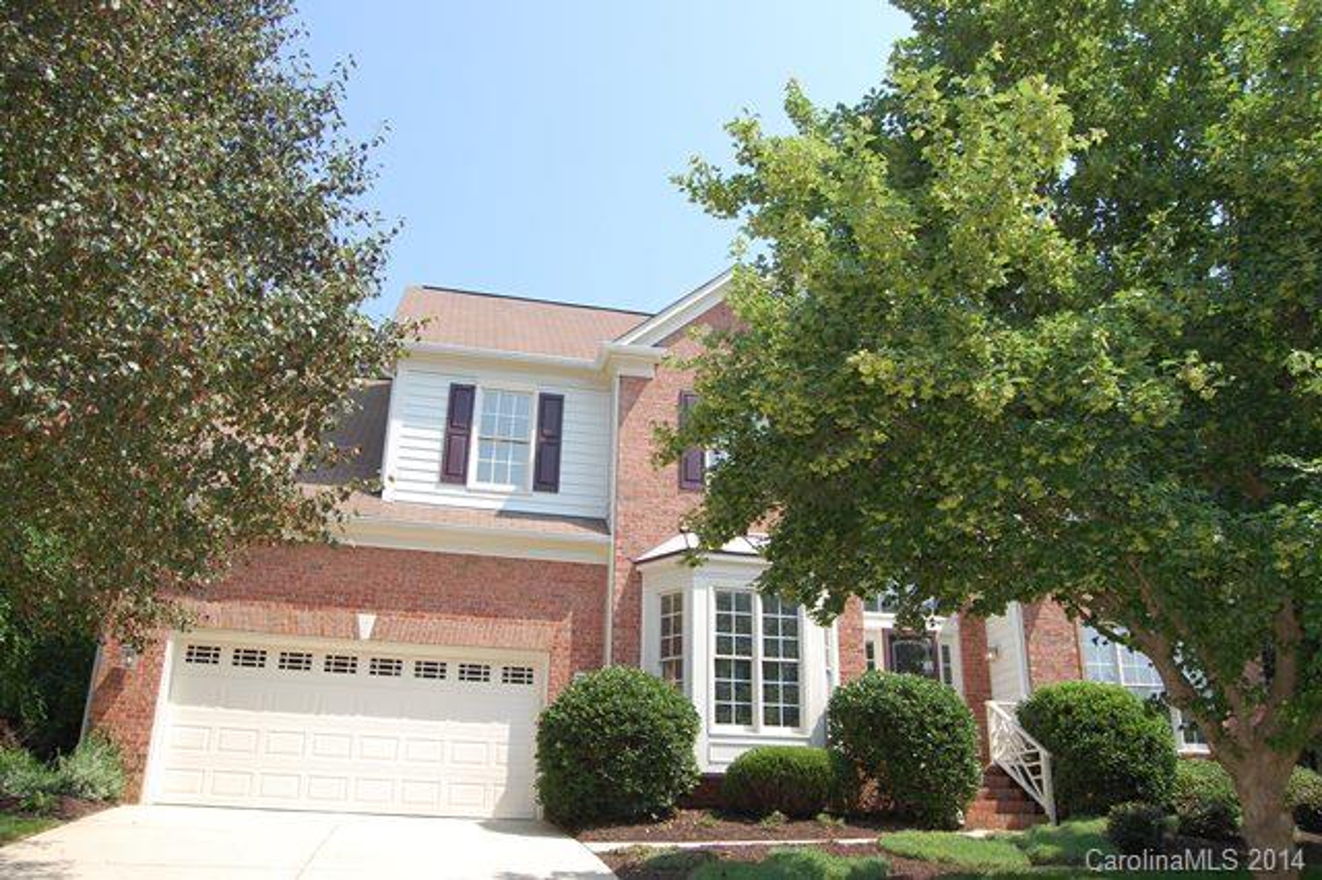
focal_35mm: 27
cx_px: 661
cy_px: 440
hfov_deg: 67.4
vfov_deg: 47.9
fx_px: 991
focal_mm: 18
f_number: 5.6
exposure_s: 1/500
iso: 250
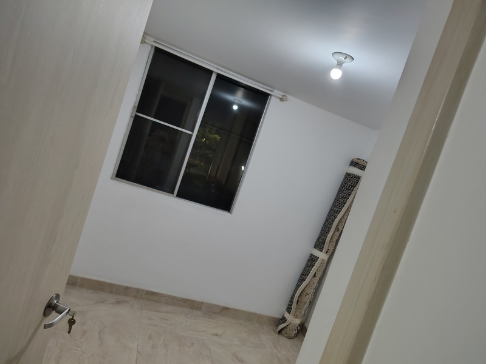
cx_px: 243
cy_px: 182
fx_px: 337
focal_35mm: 24
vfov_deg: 56.8
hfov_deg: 71.6
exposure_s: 1/60
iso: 1211
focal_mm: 5.56
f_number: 1.8
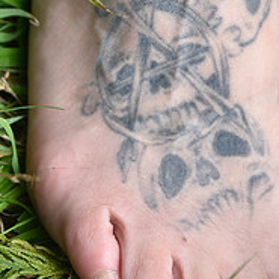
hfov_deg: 6.3
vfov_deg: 6.2
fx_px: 2553
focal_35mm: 280
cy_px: 47
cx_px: 192
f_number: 4
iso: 100
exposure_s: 1/160
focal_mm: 70
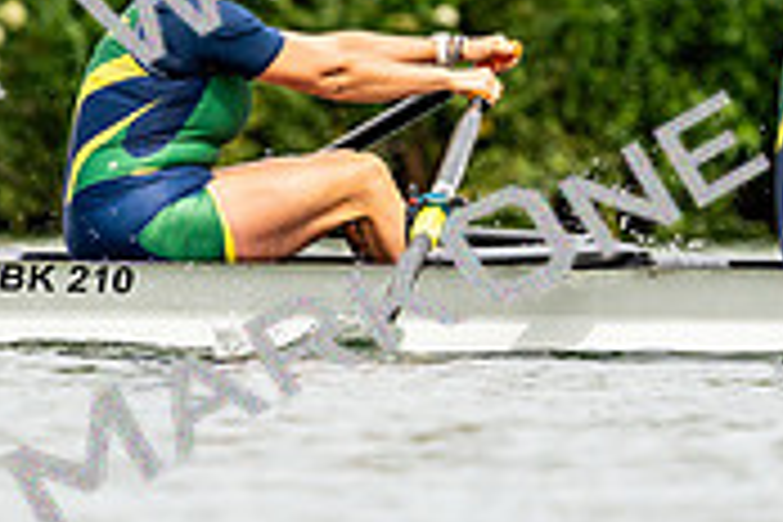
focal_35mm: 1997
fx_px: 43431
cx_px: 634
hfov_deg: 1.0
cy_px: 79
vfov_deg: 0.7
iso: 400
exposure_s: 1/2000
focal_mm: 600
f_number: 6.3
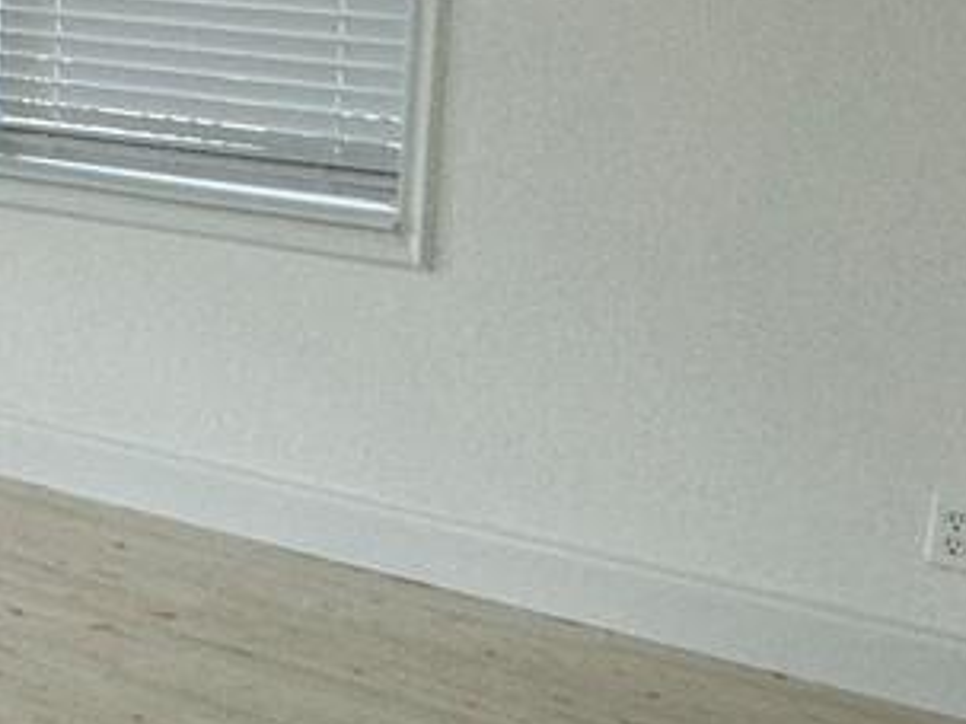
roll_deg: +0.1
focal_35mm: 74
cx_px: -233
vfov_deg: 19.7
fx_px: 2064
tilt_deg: -12.1
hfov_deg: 23.7
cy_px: 153
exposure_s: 1/120
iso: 125
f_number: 2.2
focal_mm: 2.22
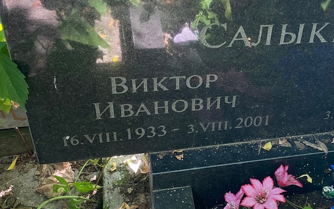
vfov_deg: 23.5
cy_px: 88
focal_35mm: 55
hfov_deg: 34.7
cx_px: 305
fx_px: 501
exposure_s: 1/107
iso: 125
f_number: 1.8
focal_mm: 4.25
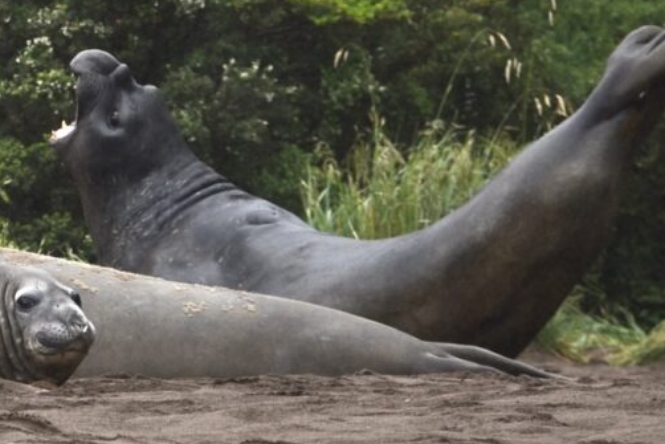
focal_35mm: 816
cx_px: 36
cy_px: 160
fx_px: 15077
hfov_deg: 2.5
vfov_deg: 1.7
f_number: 8
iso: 320
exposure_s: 1/640
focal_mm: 400
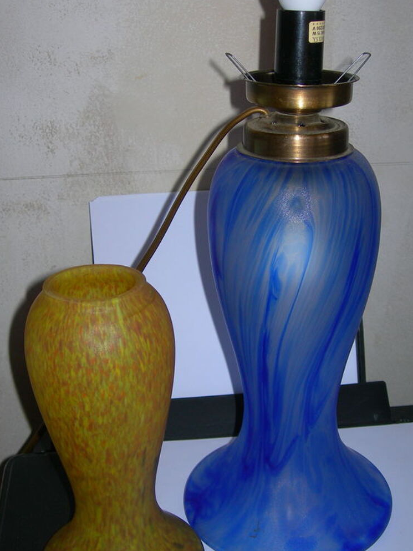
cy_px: 284
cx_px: 212
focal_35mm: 51
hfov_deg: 28.6
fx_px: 811
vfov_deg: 37.5
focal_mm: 7.8
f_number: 2.8
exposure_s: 1/60.1
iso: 50
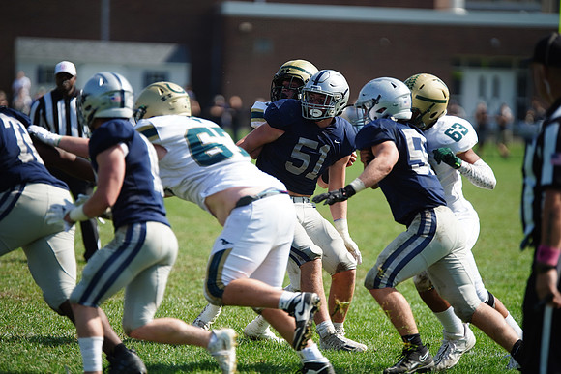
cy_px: 187
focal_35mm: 247
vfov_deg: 5.6
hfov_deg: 8.3
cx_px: 280
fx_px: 3850
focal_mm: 247
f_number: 2.8
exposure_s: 1/4000
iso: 400
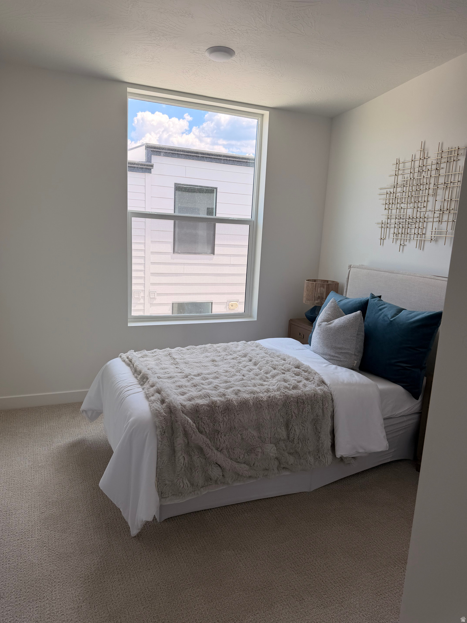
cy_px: 312
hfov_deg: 56.8
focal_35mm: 24
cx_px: 234
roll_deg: -2.5
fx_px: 432
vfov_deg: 71.6
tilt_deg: -10.7
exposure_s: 1/453
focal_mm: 6.76
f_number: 1.78
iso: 80
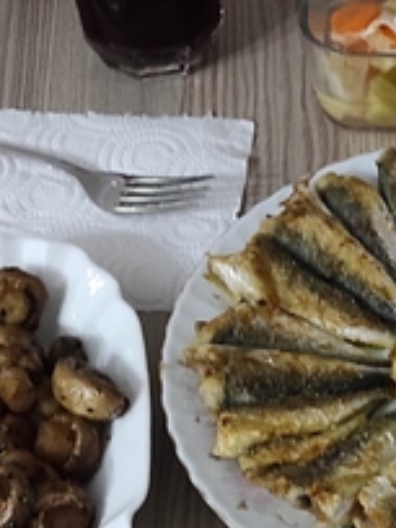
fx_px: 1724
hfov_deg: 12.7
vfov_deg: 17.1
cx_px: 507
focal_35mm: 113
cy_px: 520
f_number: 1.89
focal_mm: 5.43
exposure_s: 1/33
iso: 1604
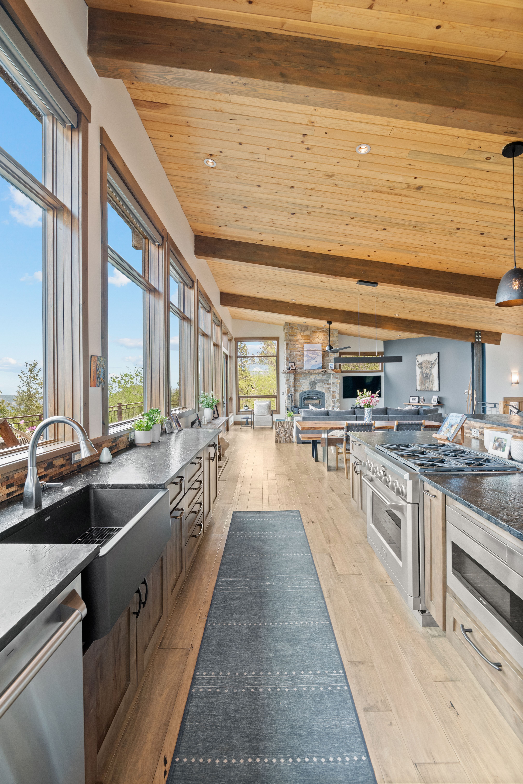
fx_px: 349
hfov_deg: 73.7
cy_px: 392
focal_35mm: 16
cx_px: 262
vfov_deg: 96.7
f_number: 9
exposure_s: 1/15
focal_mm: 16
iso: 900
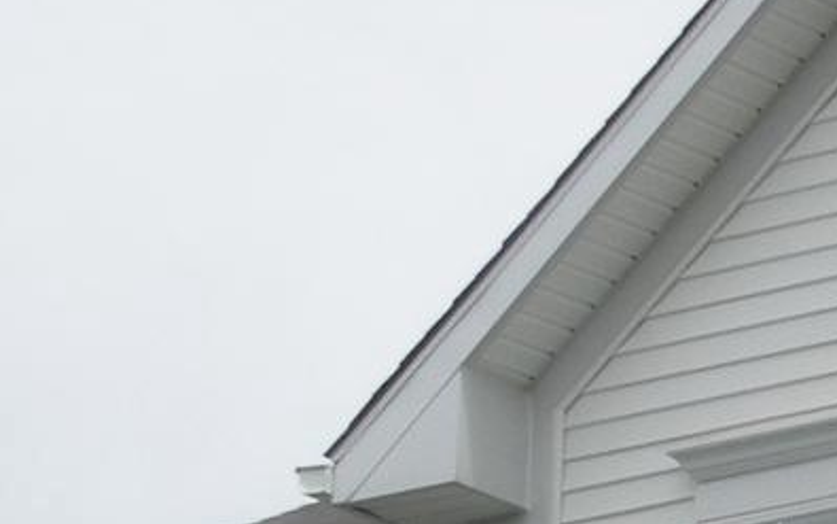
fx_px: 5270
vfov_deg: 5.5
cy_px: 1194
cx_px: 1795
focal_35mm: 231
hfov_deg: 8.5
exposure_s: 1/284
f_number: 7.1
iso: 64
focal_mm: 7.4
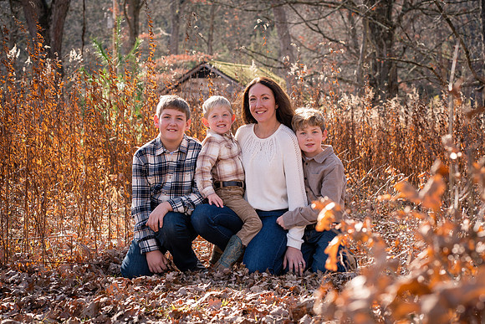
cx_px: 244
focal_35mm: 90
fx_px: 1219
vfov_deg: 15.1
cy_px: 170
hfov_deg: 22.5
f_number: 6.3
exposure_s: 1/250
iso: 250
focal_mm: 85
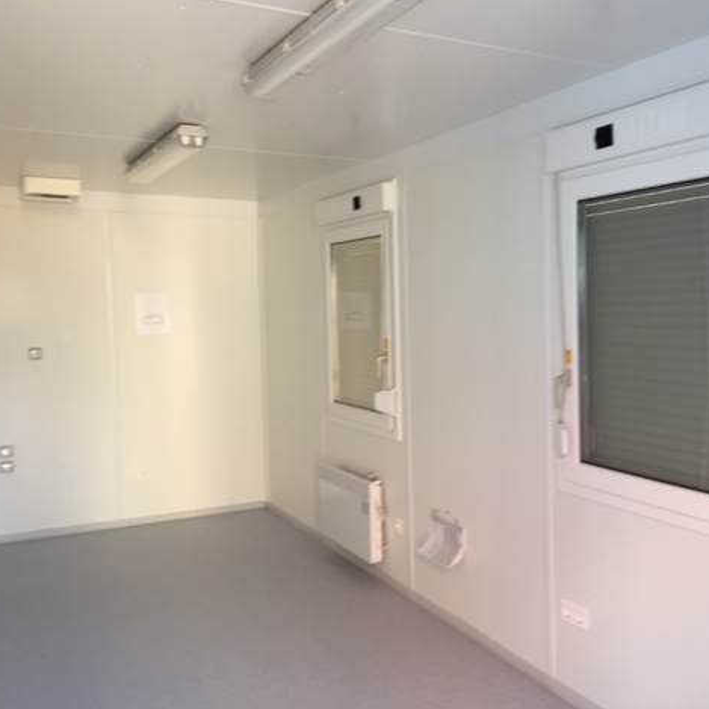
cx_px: 416
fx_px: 811
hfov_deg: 47.0
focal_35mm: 35
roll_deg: +1.8
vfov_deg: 47.2
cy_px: 348
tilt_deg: -3.8
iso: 40
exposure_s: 1/50
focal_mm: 4.15
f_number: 2.2
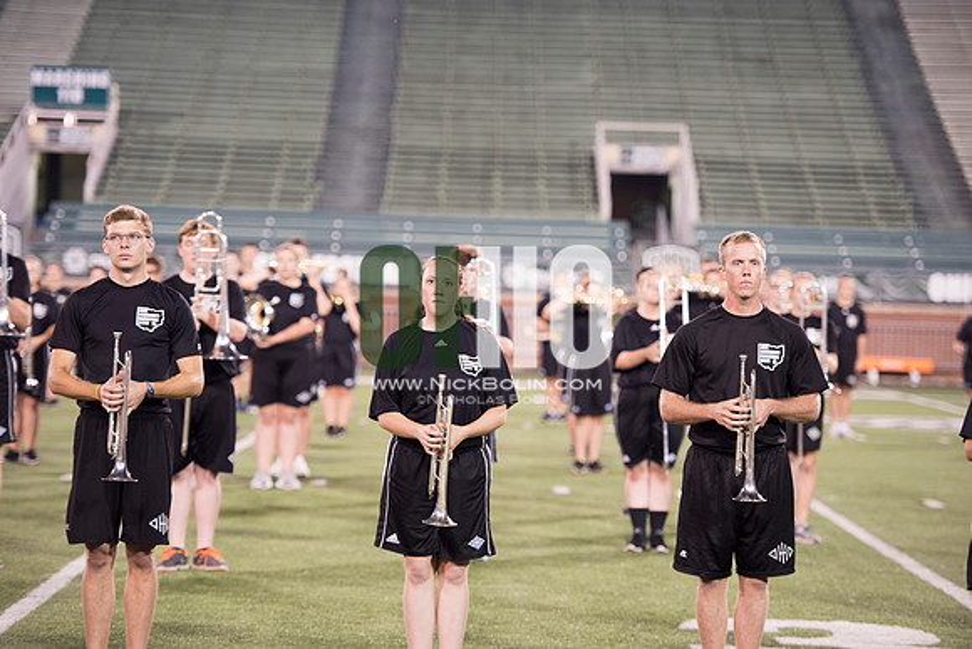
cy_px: 324
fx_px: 3646
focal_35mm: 135
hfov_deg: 15.2
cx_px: 486
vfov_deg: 10.2
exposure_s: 1/320
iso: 1000
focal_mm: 135
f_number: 2.8
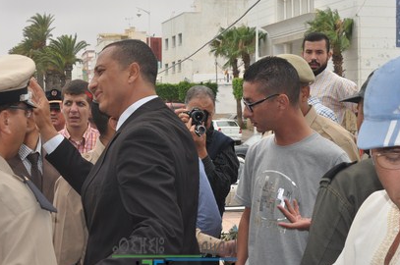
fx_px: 732
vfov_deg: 20.5
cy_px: 106
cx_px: 175
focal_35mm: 66
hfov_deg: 30.5
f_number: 7.1
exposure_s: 1/200
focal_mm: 28
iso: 200
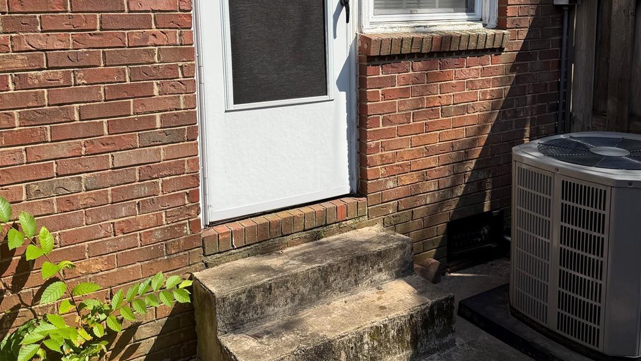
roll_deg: +1.5
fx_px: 595
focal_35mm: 35
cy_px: 101
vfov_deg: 33.2
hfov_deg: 56.6
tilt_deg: -6.9
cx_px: 321
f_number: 1.78
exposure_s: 1/3145
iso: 80
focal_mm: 6.76
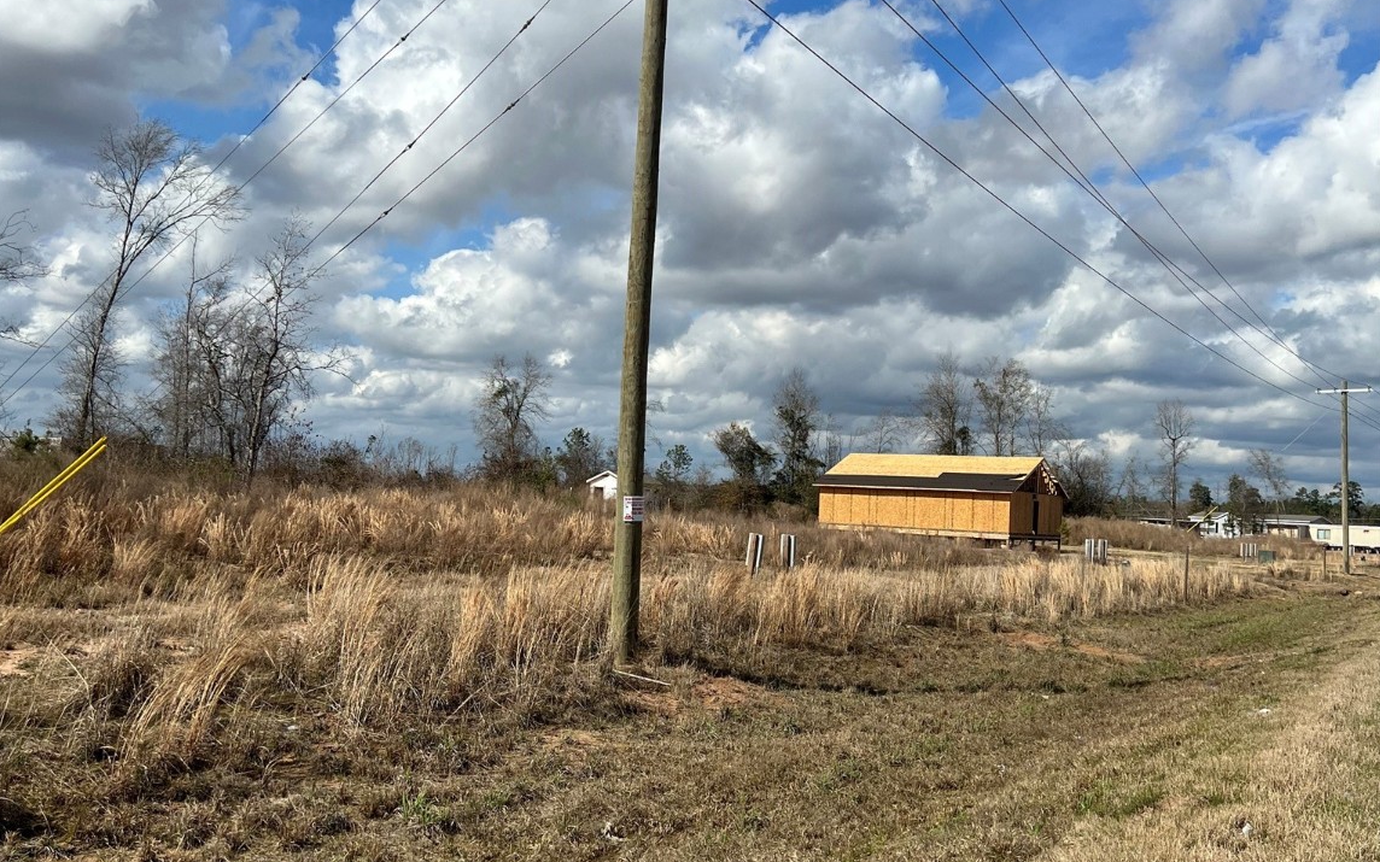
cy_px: 455
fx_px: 1392
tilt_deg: +5.1
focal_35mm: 37
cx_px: 688
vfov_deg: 34.4
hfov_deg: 52.7
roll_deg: -0.3
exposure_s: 1/8000
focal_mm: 5.7
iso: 50
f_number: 1.5
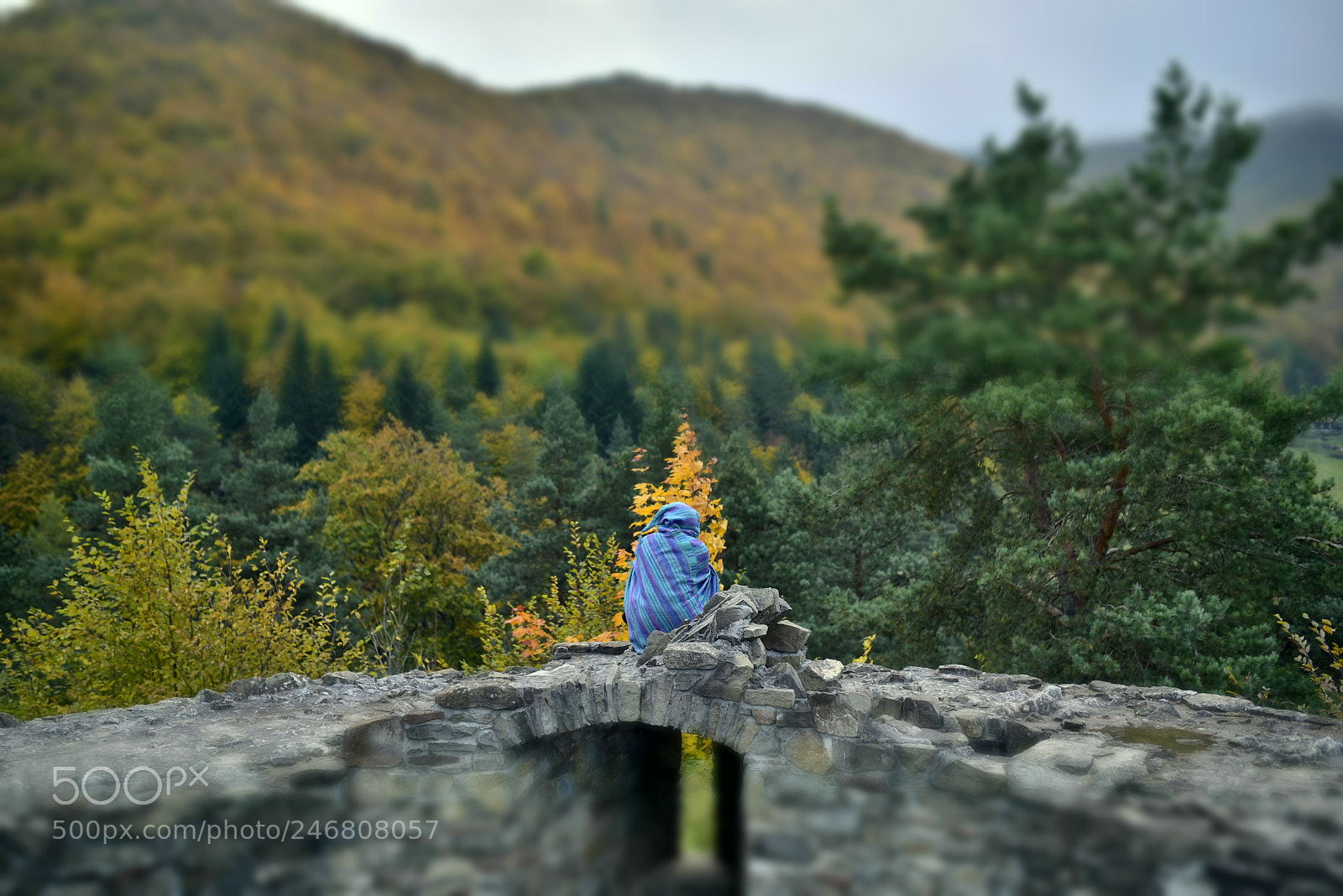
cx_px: 672
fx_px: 1306
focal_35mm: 35
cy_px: 448
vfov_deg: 37.9
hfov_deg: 54.4
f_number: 2.2
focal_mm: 35
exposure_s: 1/160
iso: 125
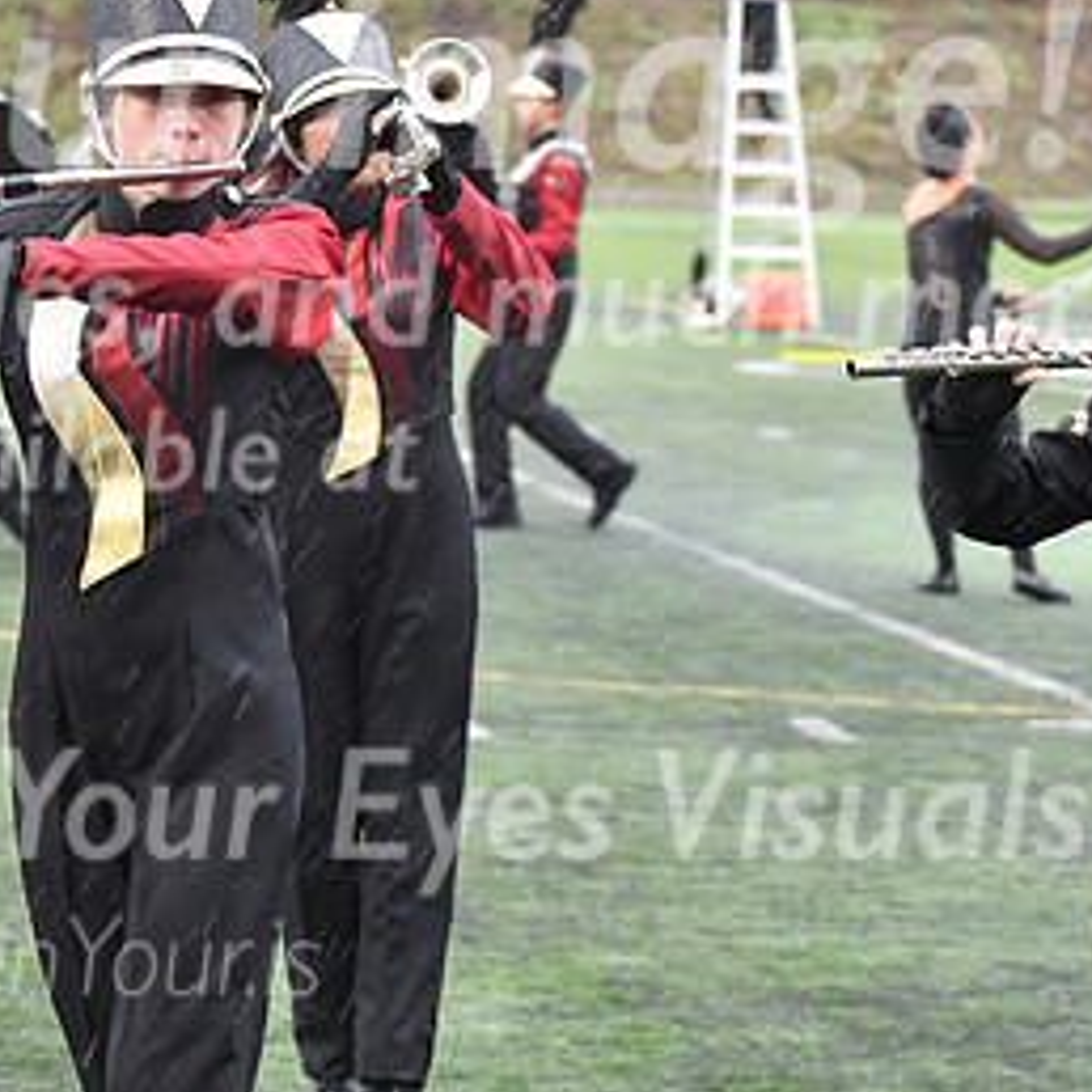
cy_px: 523
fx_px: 7174
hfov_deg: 8.7
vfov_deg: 8.7
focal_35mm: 201
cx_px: 131
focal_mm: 70
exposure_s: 1/250
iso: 1000
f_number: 4
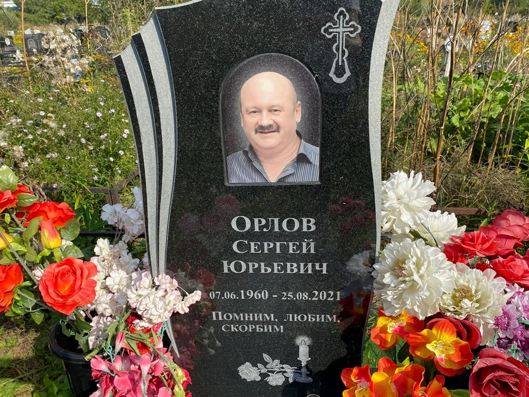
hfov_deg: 67.3
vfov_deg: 53.1
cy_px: 198
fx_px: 397
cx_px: 264
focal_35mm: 26
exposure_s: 1/1961
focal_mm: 4.25
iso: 32
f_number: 1.8
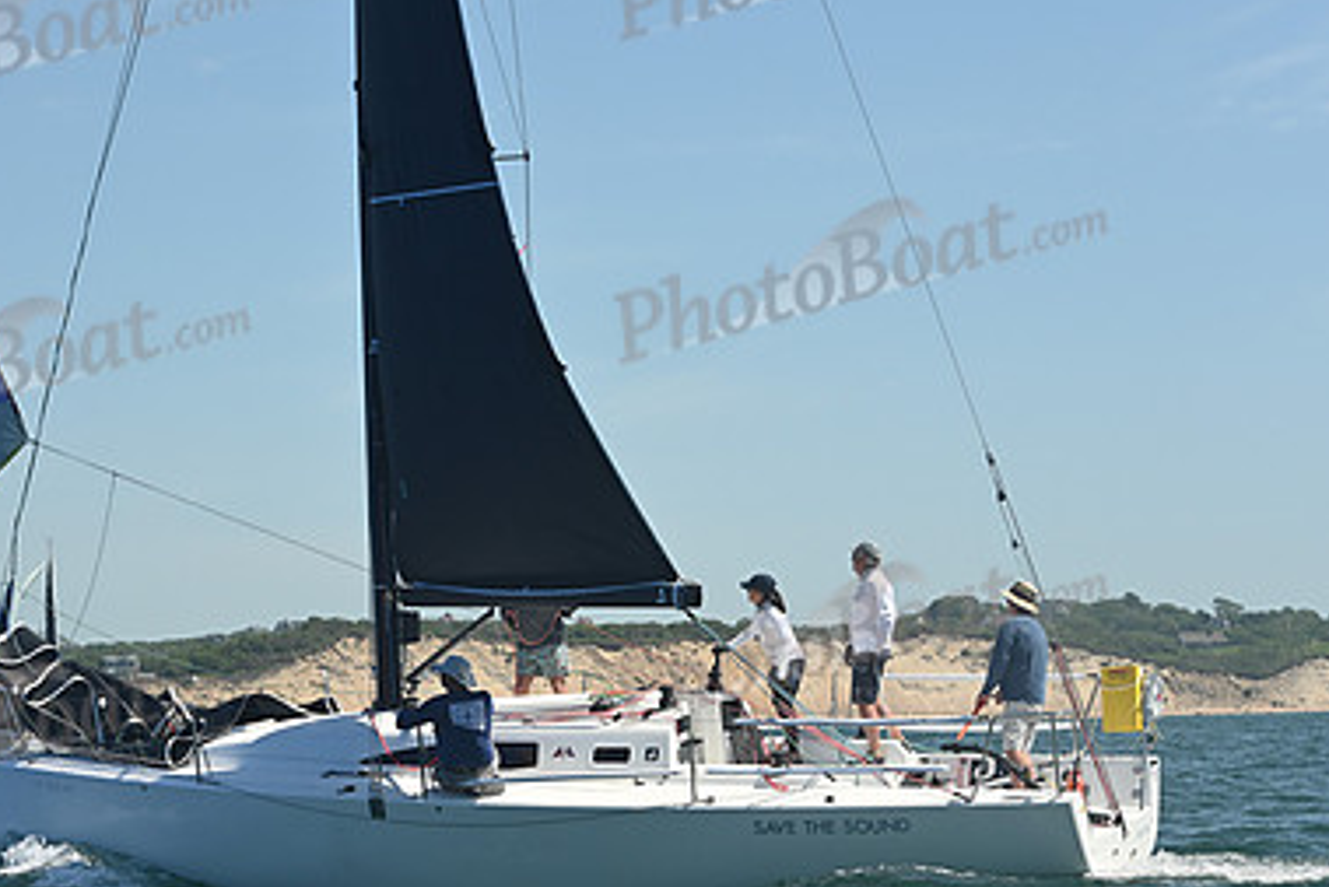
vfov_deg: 12.8
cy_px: 503
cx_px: 435
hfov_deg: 19.0
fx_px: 3951
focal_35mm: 107
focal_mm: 70
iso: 320
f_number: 9
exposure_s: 1/1000
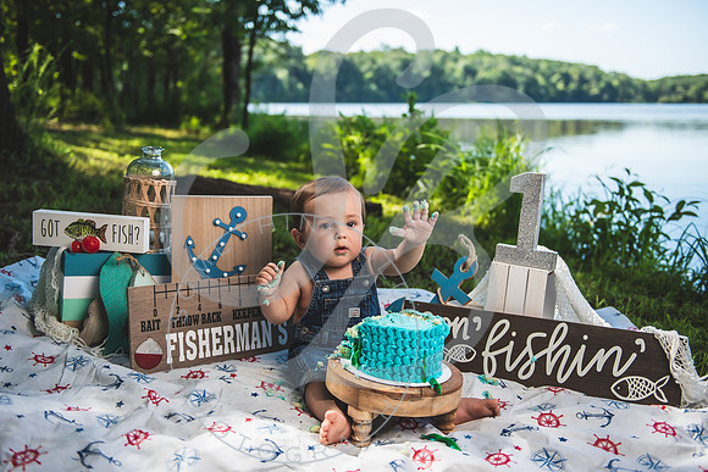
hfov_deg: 51.6
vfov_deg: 35.7
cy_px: 235
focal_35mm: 37
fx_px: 732
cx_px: 341
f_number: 2.8
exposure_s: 1/640
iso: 100
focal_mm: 35
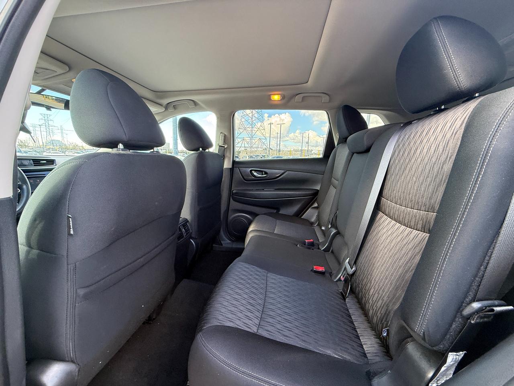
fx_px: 208
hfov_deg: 102.1
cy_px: 193
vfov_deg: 85.7
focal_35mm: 14
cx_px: 257
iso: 250
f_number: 2.2
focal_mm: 2.22
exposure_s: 1/99
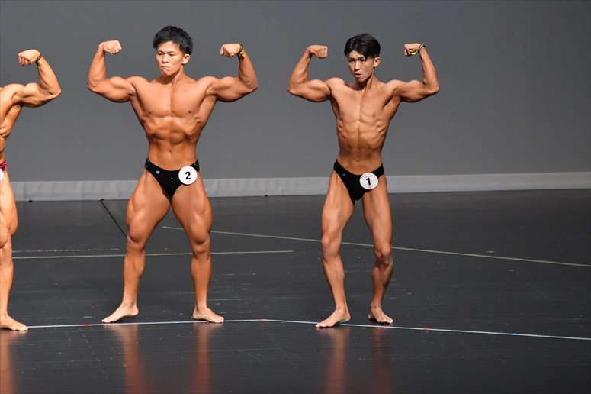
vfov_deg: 4.4
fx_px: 5169
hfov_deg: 6.5
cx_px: 296
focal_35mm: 315
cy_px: 197
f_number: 5.6
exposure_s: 1/400
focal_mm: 210
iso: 9000
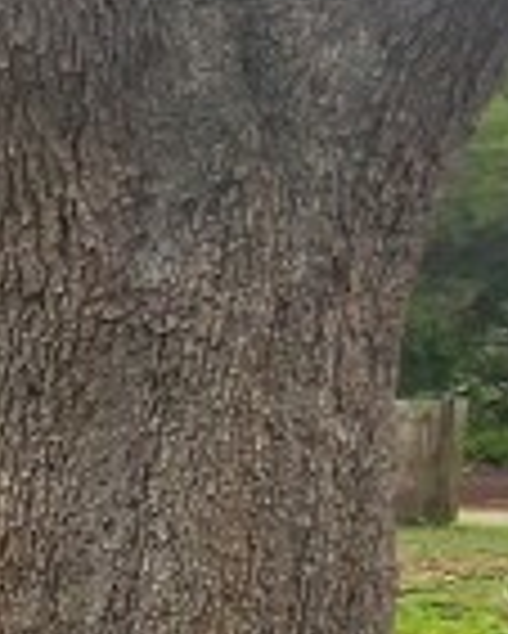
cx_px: -1380
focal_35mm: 92
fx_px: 1727
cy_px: 603
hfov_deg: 8.9
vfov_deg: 20.3
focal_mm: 2.2
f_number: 2.2
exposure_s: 1/593
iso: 50
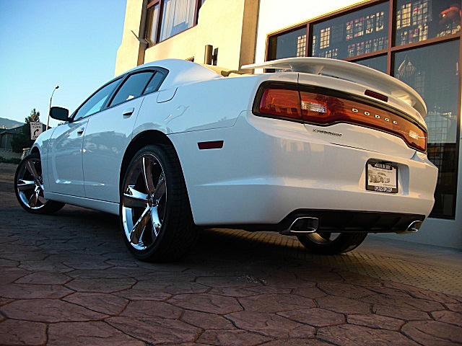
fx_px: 480
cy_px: 173
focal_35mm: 36
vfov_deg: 39.7
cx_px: 231
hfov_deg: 51.4
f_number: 2.8
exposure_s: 1/160
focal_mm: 6.3
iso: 50
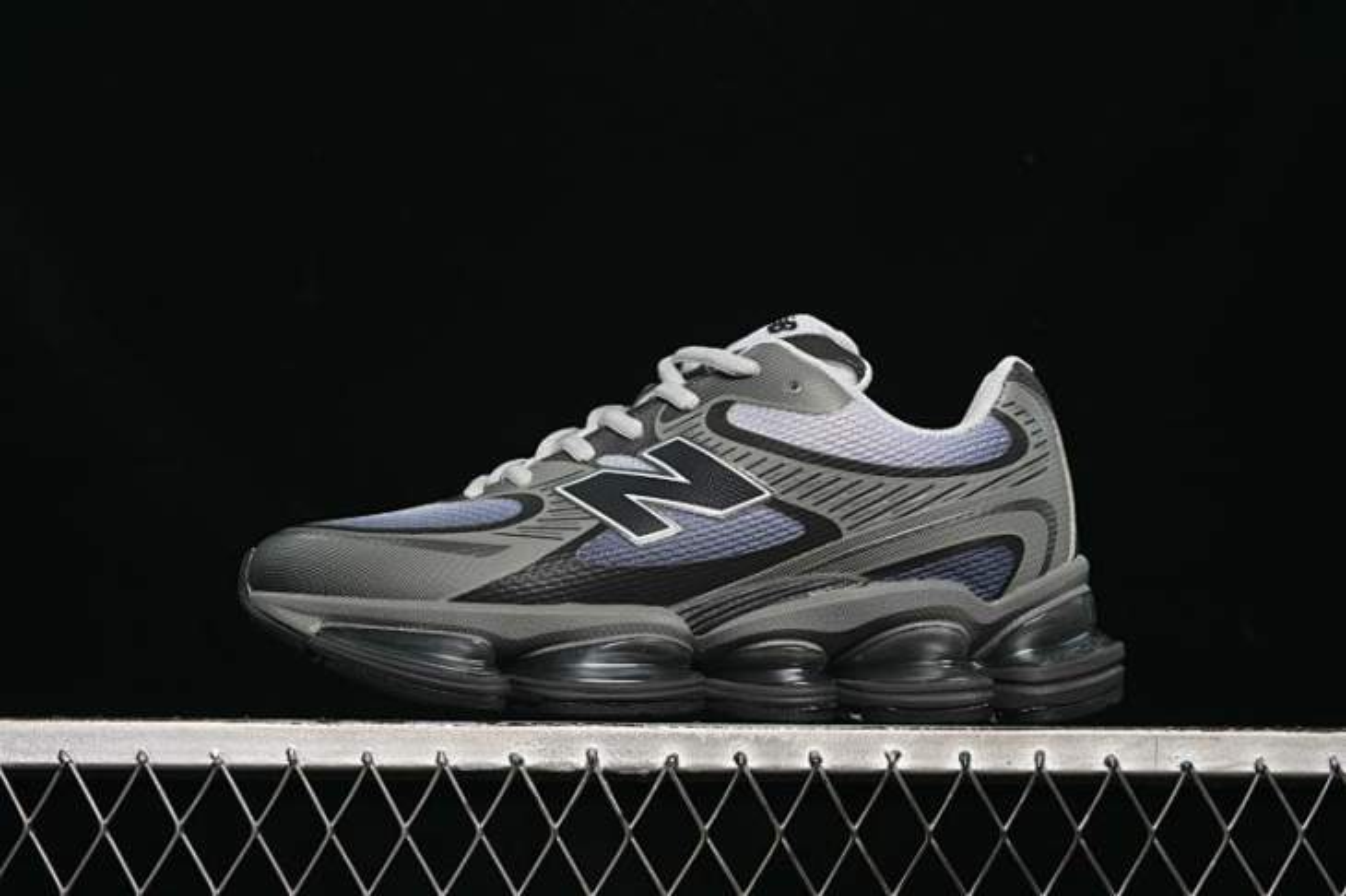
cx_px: 673
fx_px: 2803
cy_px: 448
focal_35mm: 75
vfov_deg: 18.2
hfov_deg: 27.0
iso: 160
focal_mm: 50
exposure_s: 1/50
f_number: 6.3
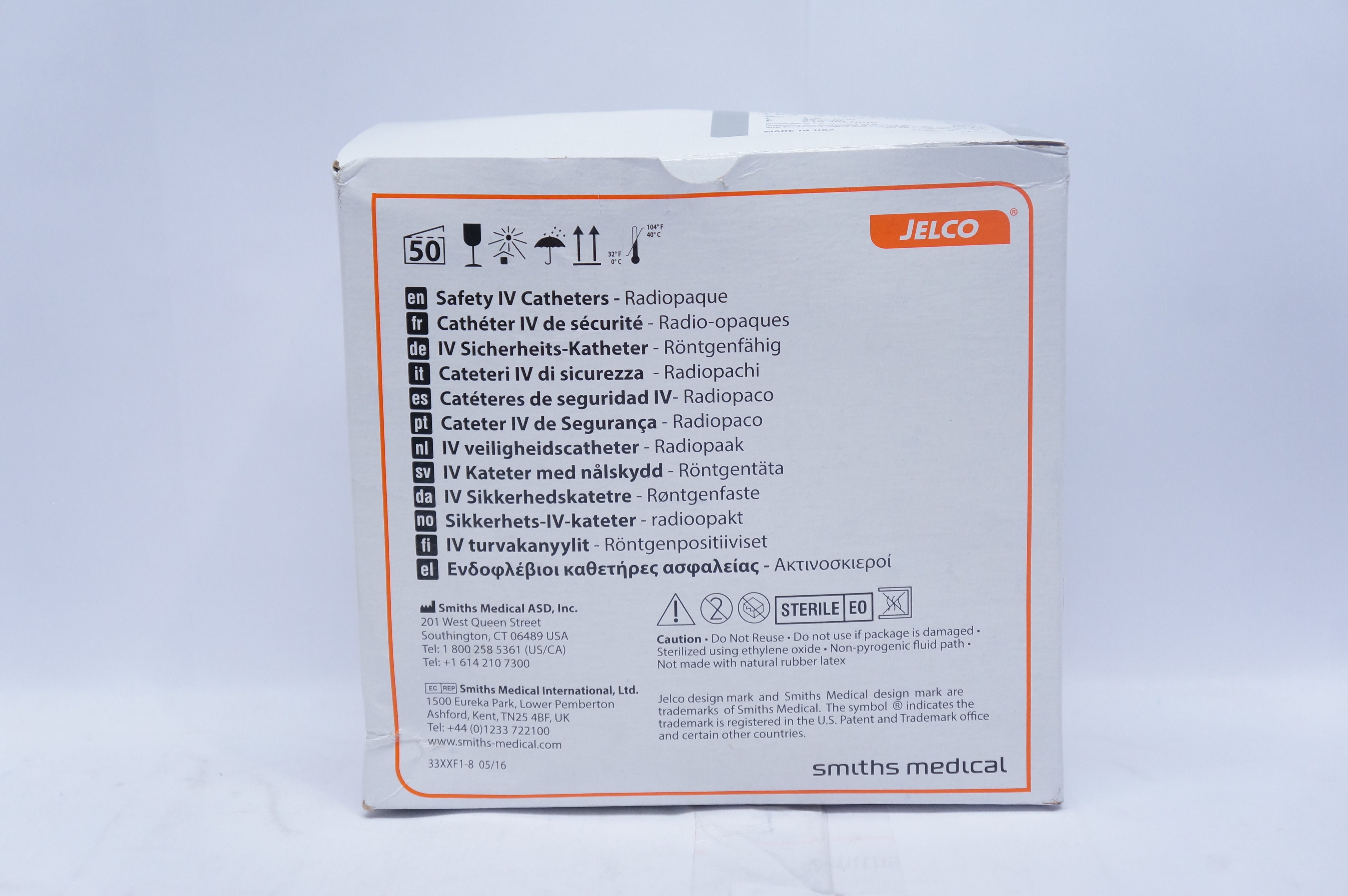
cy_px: 448
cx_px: 674
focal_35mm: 58
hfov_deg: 34.2
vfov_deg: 23.1
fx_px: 2188
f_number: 4.5
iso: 800
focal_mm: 39
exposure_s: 1/125
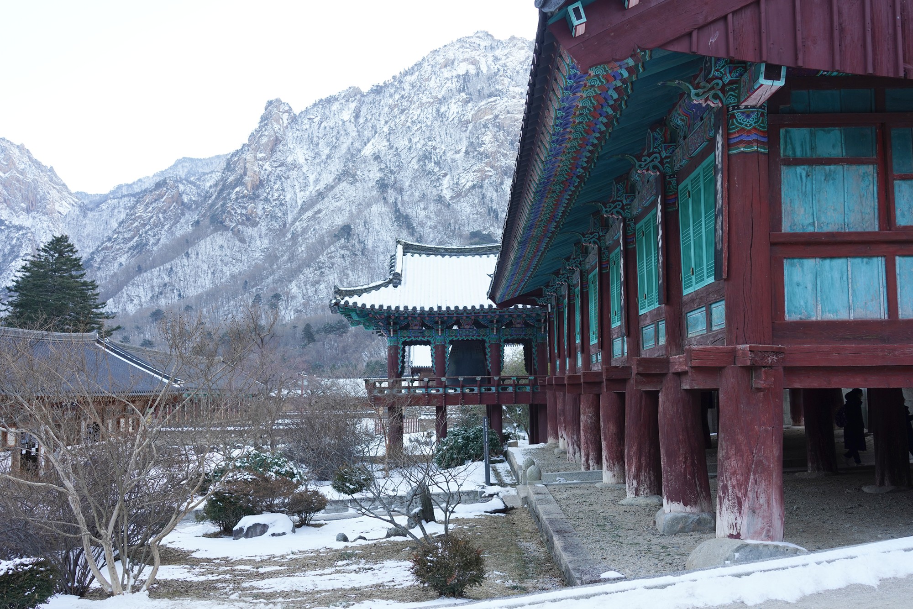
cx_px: 456
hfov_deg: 53.1
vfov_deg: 36.9
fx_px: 913
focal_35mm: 36
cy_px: 304
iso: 250
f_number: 5
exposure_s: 1/100
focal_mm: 36
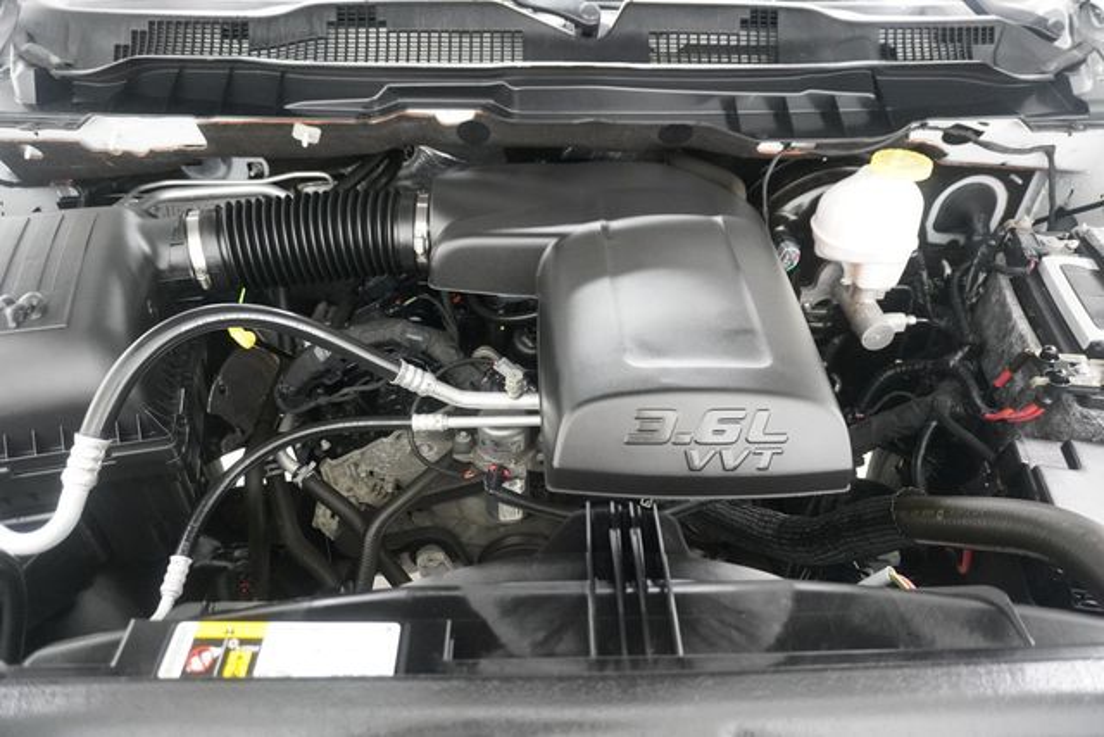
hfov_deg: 73.7
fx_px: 736
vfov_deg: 53.2
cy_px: 368
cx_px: 552
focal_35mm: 24
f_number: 3.5
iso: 5000
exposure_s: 1/160
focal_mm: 16
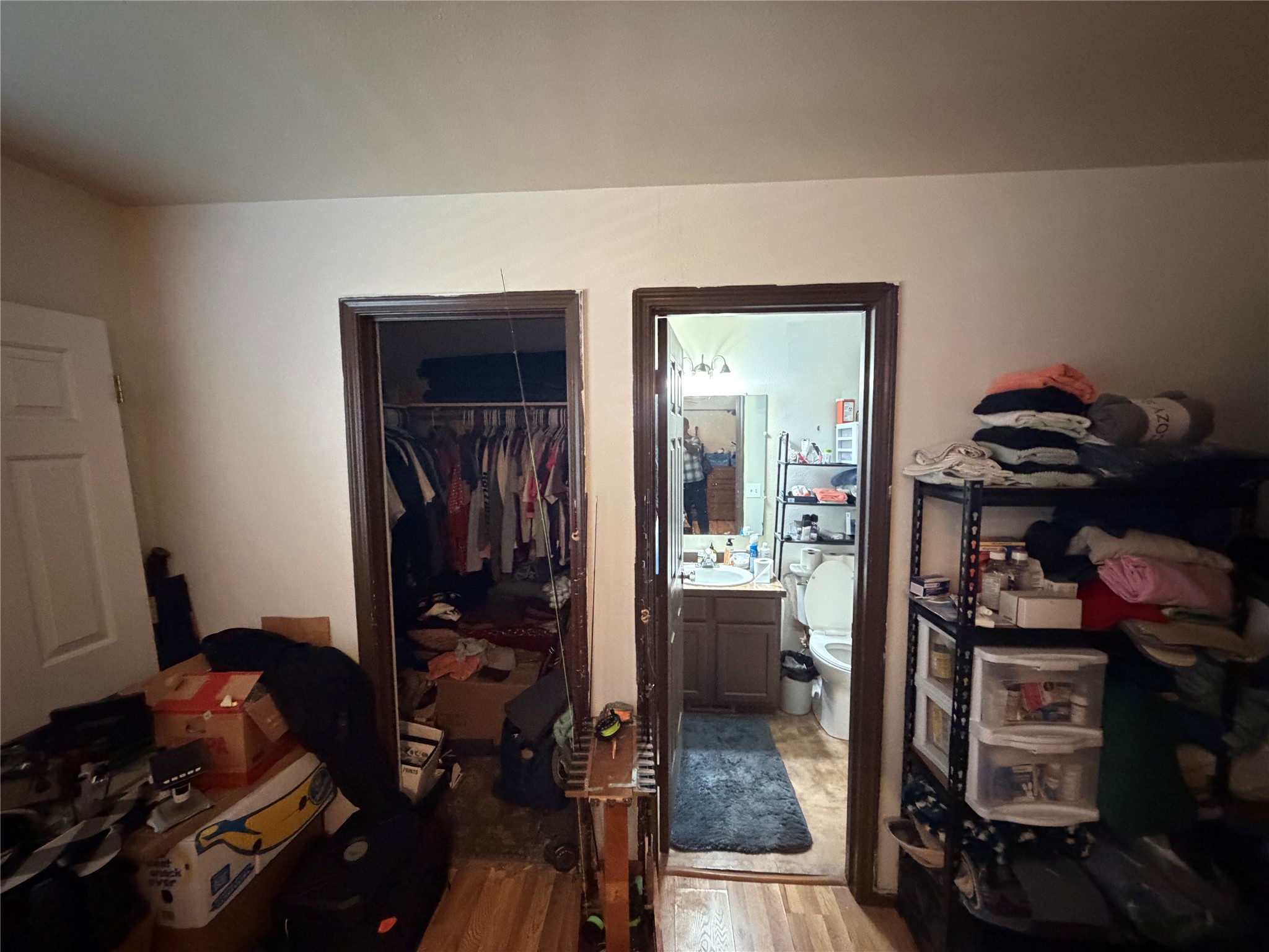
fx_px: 513
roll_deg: -0.7
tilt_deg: -5.0
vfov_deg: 85.7
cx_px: 634
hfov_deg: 102.1
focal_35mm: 14
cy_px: 476
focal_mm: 2.22
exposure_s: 1/40
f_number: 2.2
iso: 1000
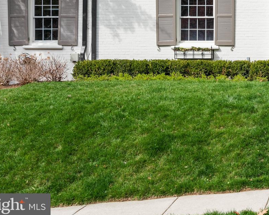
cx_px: 323
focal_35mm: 63
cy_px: -13
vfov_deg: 23.0
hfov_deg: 26.6
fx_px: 502
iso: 800
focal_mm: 26
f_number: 8
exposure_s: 1/1250
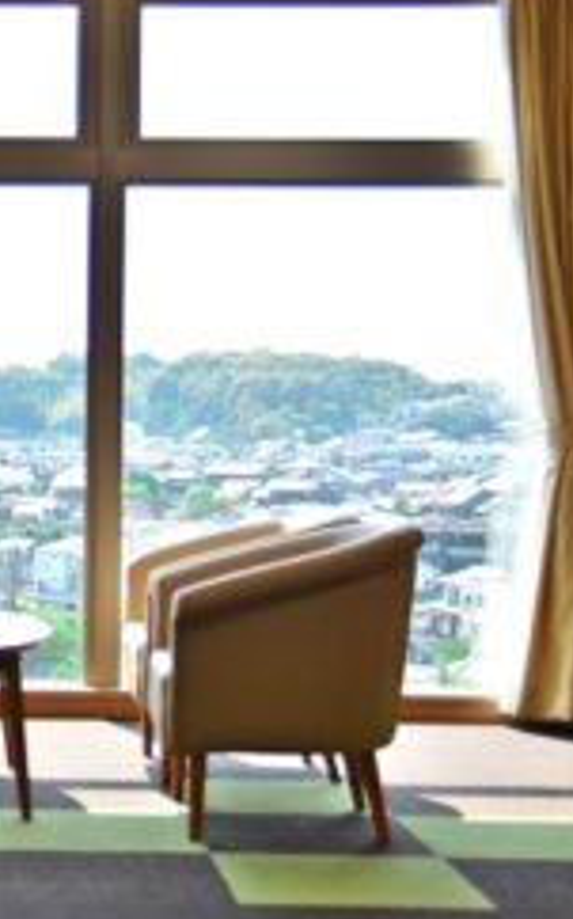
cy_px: 469
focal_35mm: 86
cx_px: -95
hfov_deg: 14.7
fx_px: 2151
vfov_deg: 24.1
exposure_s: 1/4000
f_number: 2.8
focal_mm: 34
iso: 800
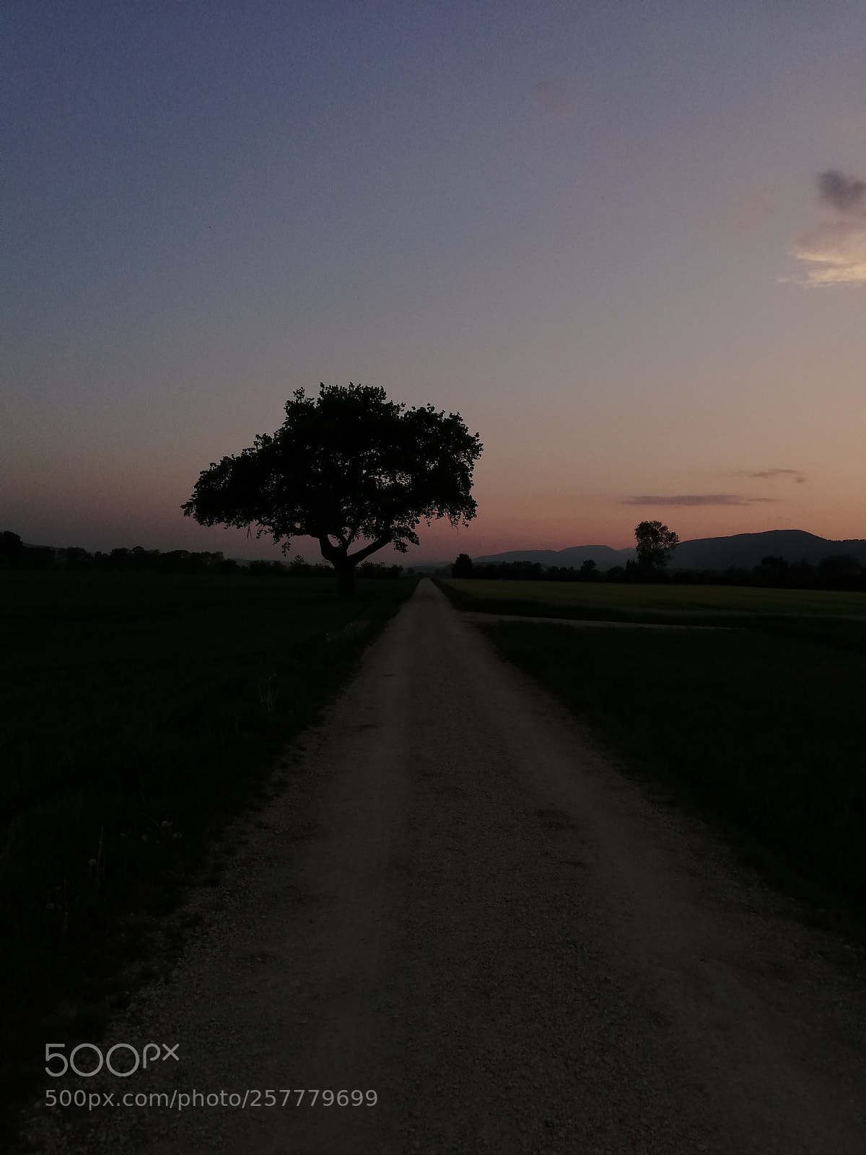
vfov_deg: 67.3
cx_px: 433
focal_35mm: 26
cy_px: 578
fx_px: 867
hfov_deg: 53.1
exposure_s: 1/800
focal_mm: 3.81
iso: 100
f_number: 2.2
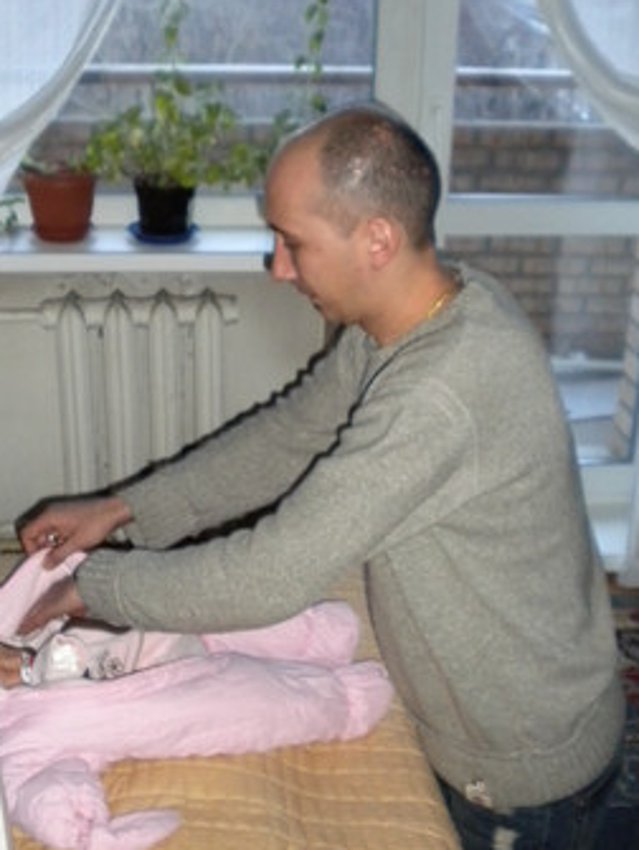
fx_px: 1155
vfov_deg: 40.4
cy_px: 416
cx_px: 289
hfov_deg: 30.9
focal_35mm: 47
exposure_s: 1/30
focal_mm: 6.3
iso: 400
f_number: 3.1
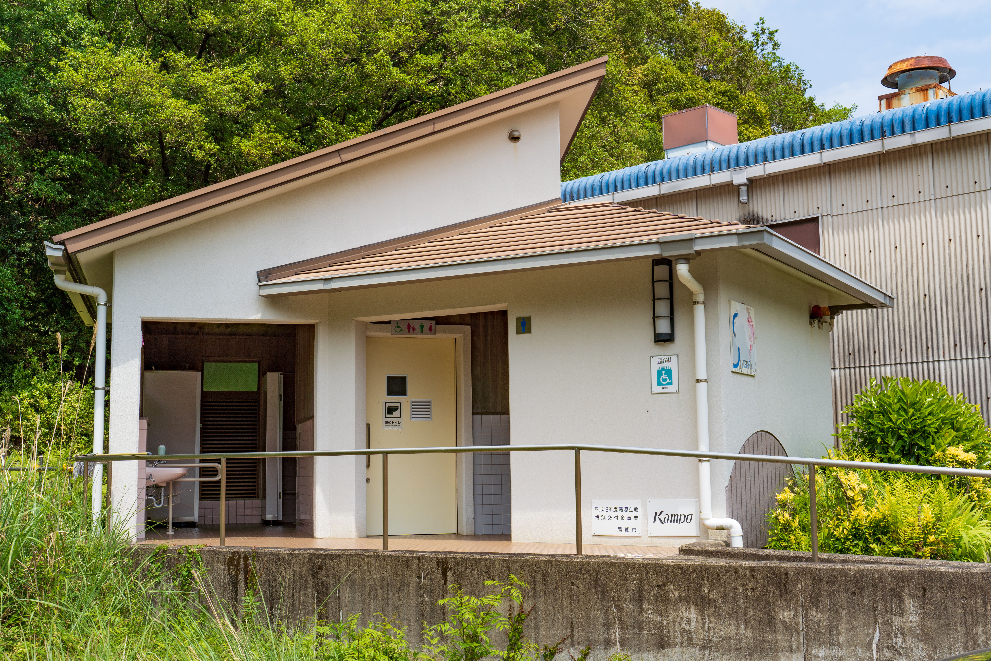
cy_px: 330
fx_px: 1184
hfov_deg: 45.4
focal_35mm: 43
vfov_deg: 31.2
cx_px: 496
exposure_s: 1/160
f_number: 13
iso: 100
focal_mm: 43
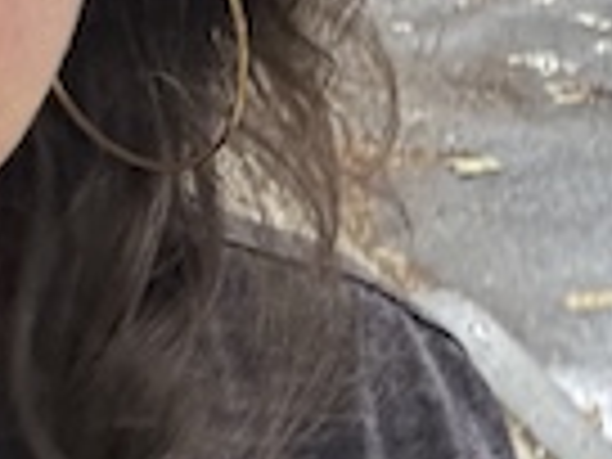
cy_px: 14
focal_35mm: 135
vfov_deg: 10.9
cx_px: -32
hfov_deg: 14.3
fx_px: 2387
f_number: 1.9
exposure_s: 1/61
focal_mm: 2.69
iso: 80
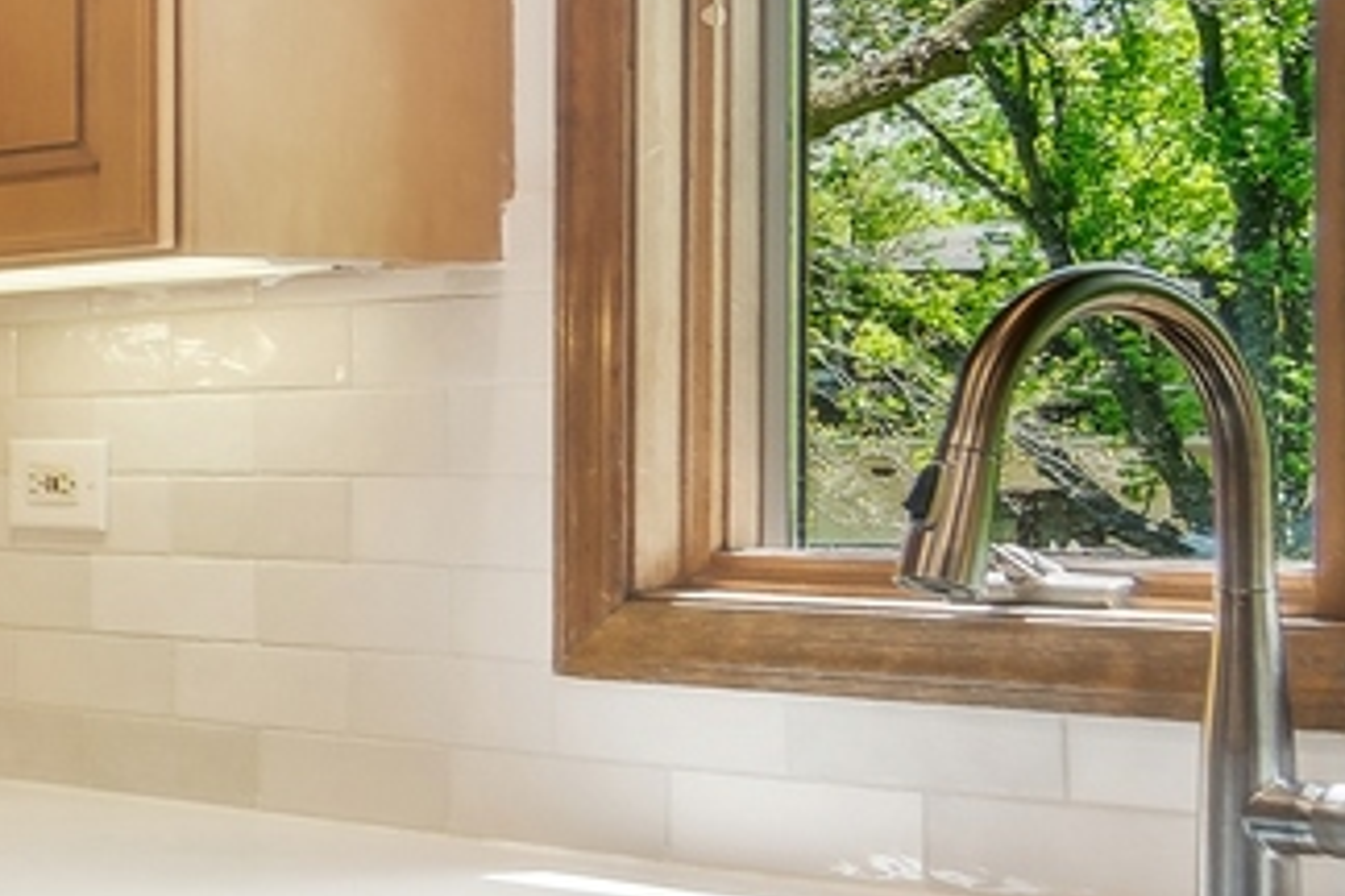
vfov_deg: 15.2
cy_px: 431
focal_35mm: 90
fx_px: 3362
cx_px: -1254
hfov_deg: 17.3
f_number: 8
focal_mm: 12
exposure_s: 1/50
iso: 200
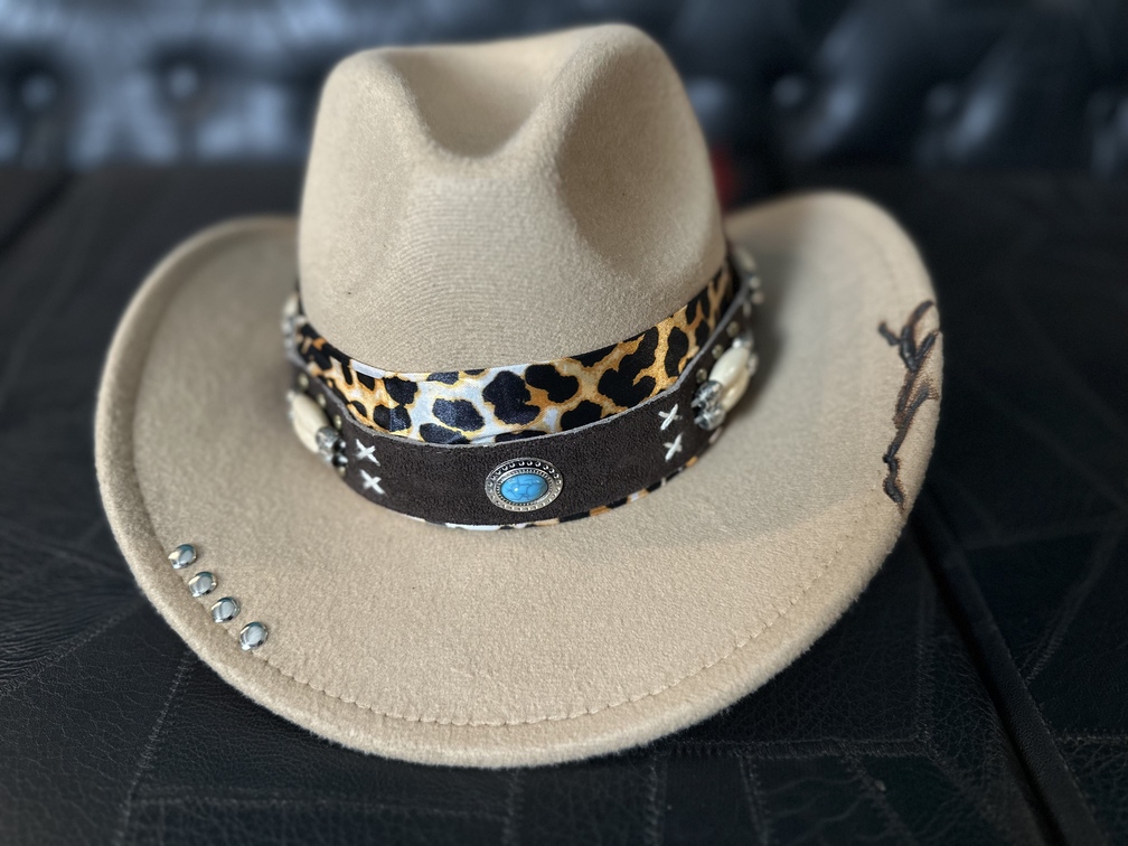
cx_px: 564
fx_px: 782
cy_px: 423
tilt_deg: -41.5
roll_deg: -0.1
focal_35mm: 24
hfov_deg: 71.6
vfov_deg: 56.8
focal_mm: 6.86
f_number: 1.78
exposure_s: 1/60
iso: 250
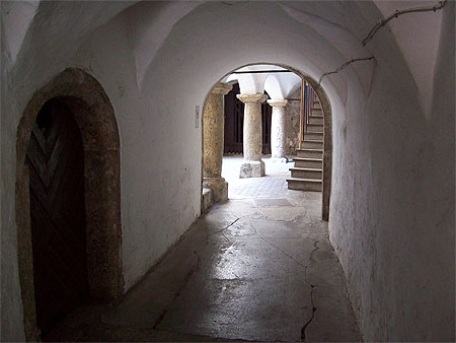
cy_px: 172
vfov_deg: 39.7
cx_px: 228
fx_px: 474
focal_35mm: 36
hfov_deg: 51.3
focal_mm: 6
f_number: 2.7
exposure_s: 1/22.4
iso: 160
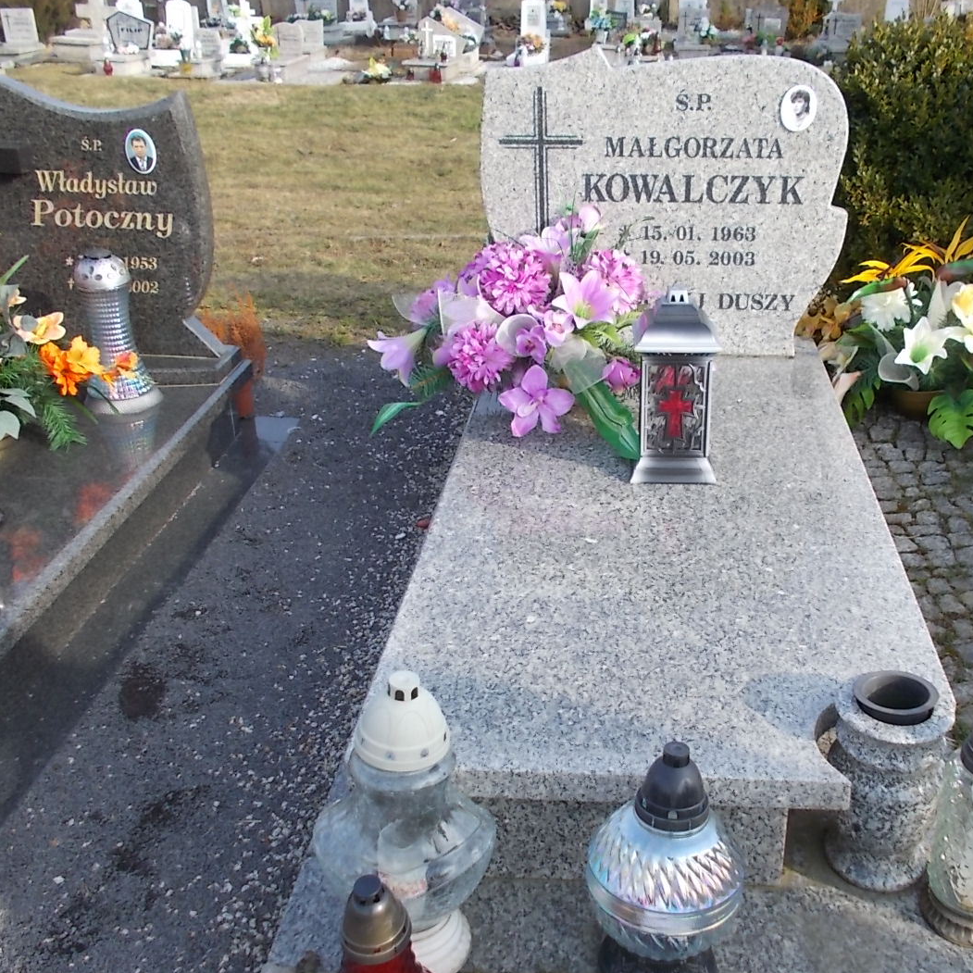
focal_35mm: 35
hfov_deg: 46.9
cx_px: 591
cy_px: 508
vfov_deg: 47.2
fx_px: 1113
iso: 80
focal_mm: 4.6
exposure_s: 1/400
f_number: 3.2
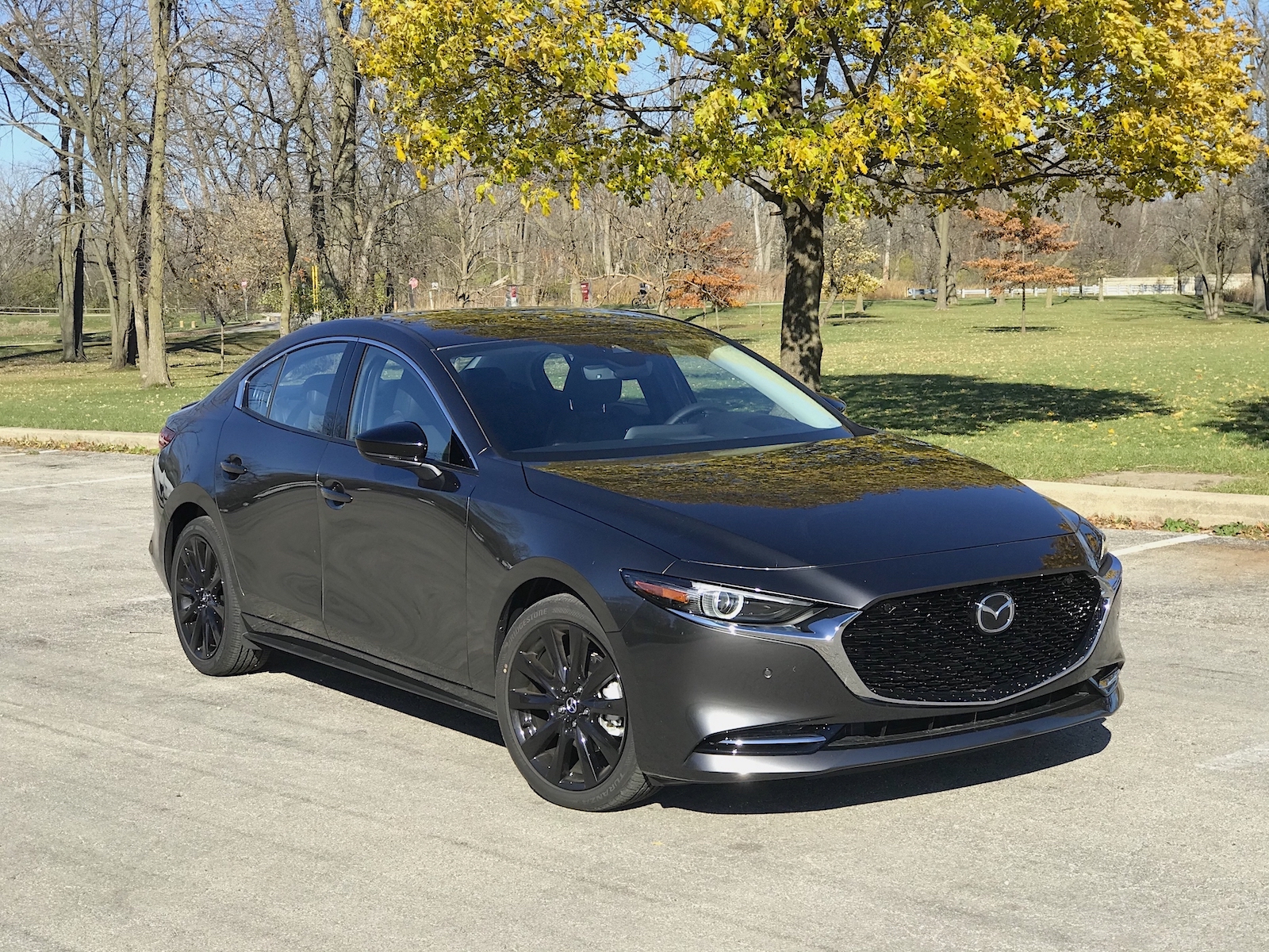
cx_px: 634
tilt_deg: -4.9
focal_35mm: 57
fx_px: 2090
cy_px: 476
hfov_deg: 33.8
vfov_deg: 25.7
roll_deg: +1.1
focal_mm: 6.6
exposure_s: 1/499
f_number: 2.8
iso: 20
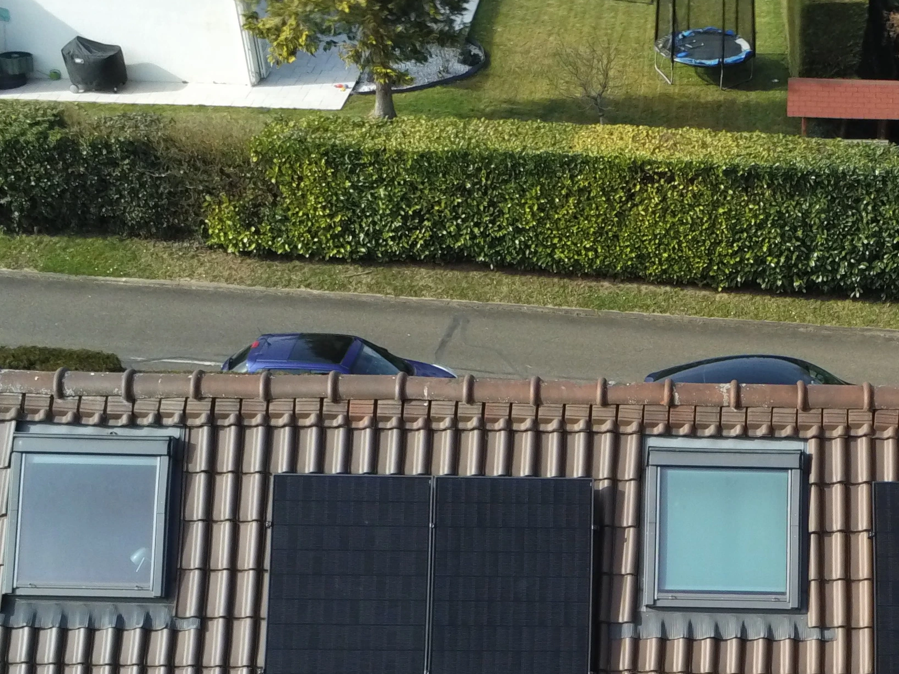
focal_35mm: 65
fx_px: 1688
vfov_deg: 21.7
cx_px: 806
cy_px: 686
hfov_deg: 28.7
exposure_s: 1/961
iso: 142
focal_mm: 4
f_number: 2.4
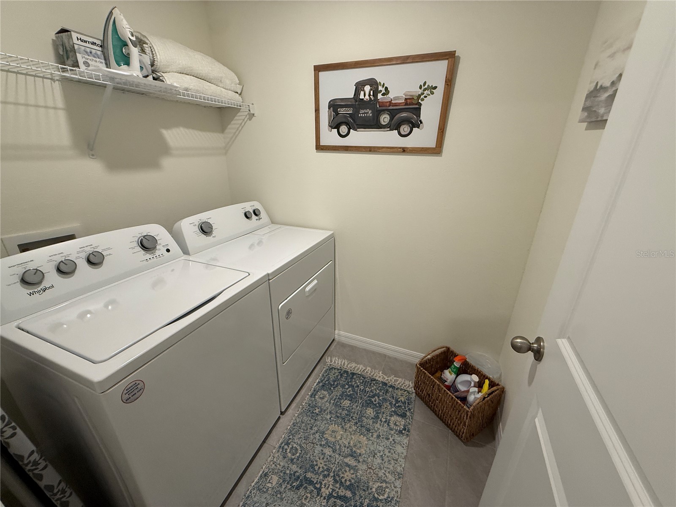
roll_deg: -0.3
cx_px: 338
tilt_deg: -19.9
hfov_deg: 102.1
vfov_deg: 85.7
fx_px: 273
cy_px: 254
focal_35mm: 14
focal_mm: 2.22
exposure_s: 1/120
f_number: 2.2
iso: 250
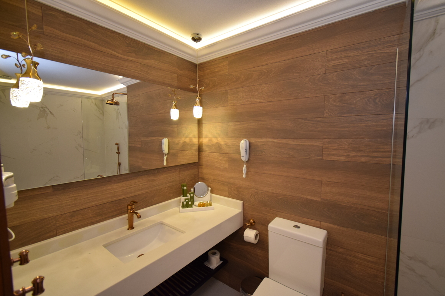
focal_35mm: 15
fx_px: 185
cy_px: 148
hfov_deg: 100.4
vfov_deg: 77.3
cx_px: 222
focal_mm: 10
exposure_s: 1/100
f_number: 5
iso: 800
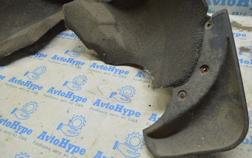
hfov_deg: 66.4
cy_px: 83
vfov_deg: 44.6
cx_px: 126
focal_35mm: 28
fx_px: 192
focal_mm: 18
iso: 400
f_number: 5.6
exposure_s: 1/20
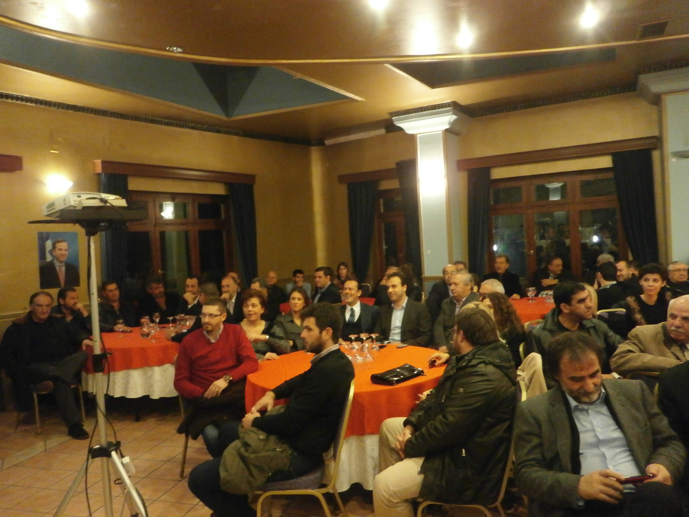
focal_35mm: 26
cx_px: 344
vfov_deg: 53.1
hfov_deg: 67.3
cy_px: 258
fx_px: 518
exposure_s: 1/20
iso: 800
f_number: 2.8
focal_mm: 4.7
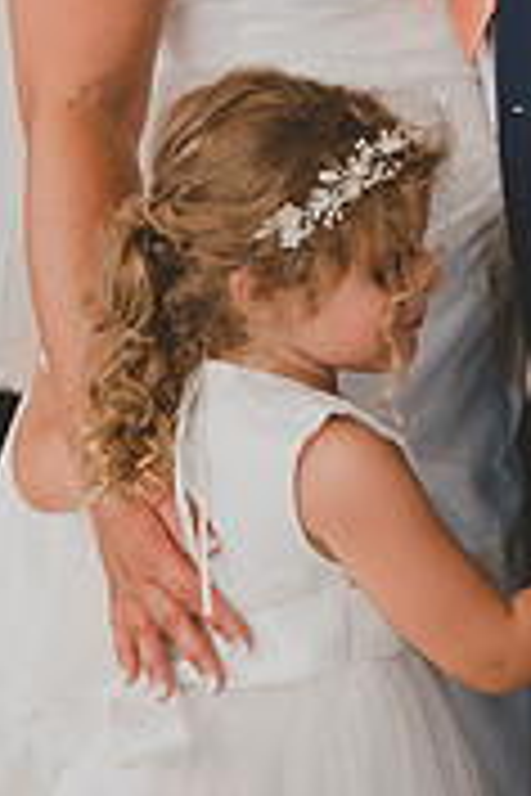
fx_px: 7035
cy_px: 18
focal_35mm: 318
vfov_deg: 6.5
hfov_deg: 4.3
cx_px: 488
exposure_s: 1/100
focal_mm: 125
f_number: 2.8
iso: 3200
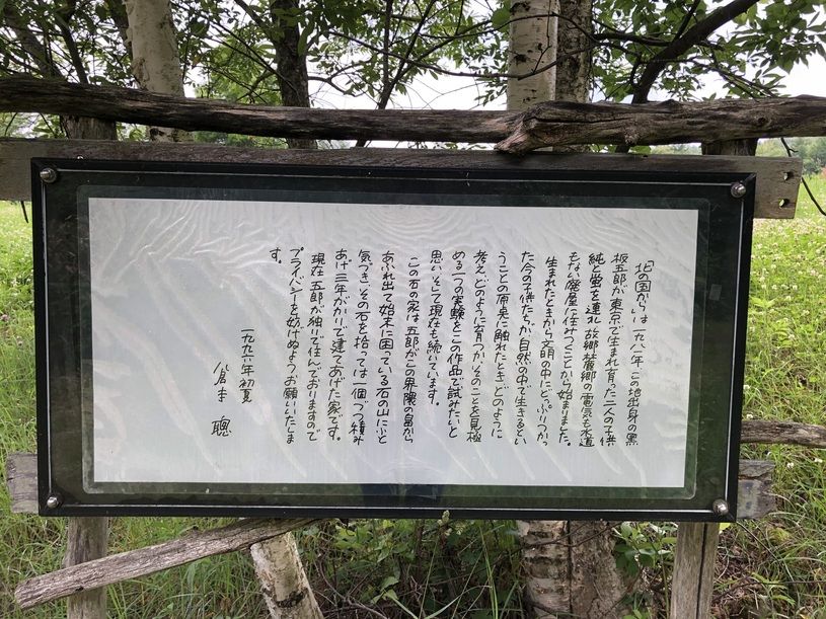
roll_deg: -0.7
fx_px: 668
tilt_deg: -1.5
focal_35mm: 28
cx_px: 413
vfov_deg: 49.7
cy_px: 310
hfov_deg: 63.5
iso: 20
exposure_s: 1/243
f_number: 1.8
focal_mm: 3.99
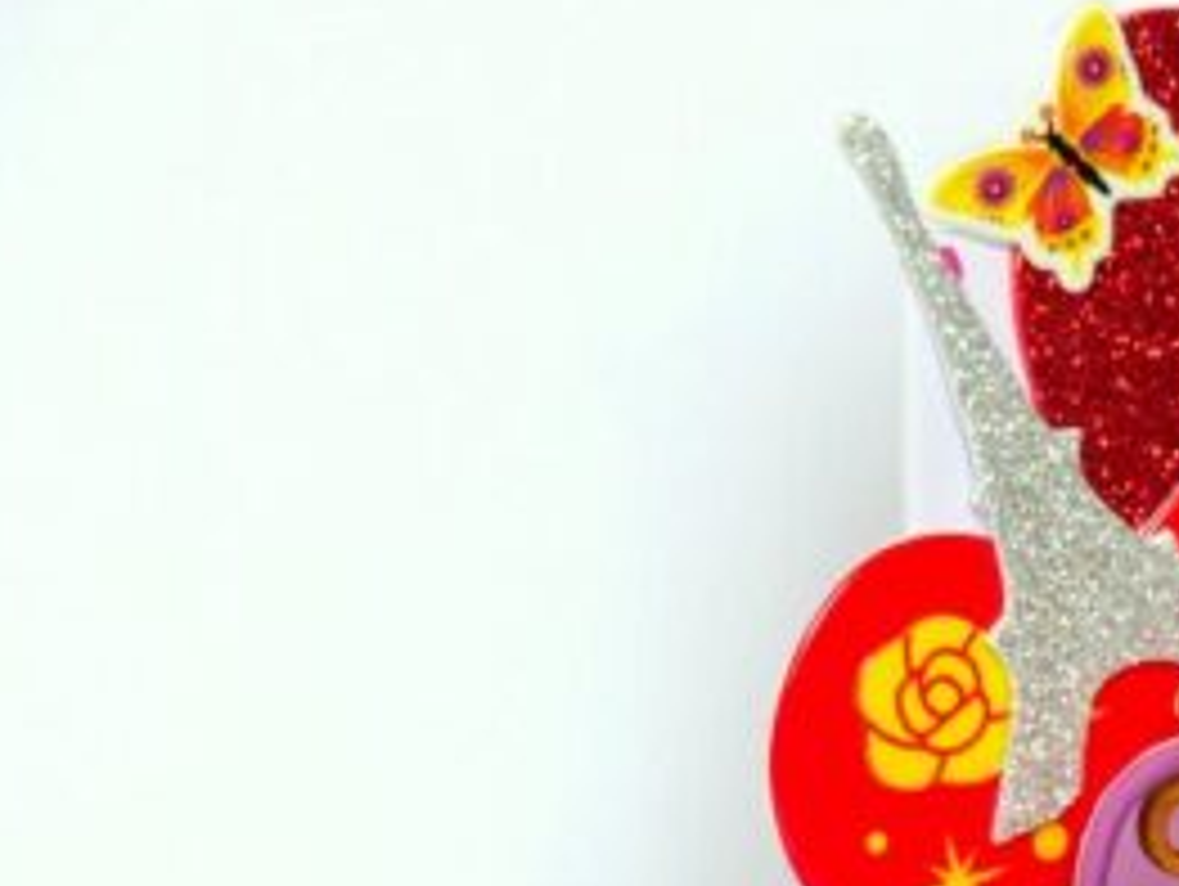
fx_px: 13500
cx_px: 1300
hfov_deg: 5.0
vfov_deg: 3.8
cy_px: 985
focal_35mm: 396
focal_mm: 31.1
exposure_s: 1/125
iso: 100
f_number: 3.2
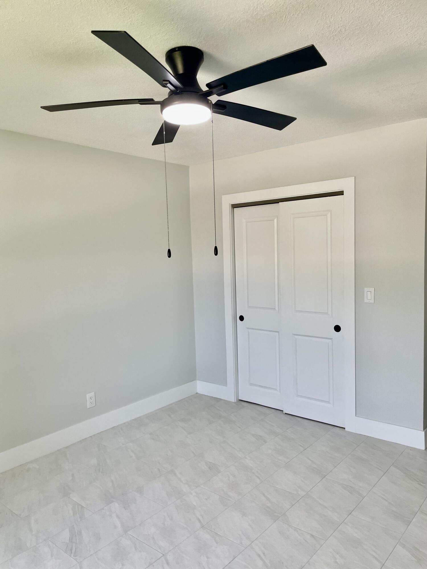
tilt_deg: -4.1
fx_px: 428
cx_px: 214
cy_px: 284
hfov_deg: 53.1
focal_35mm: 26
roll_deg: +2.3
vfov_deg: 67.3
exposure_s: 1/100
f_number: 1.6
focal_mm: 4.2
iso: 64
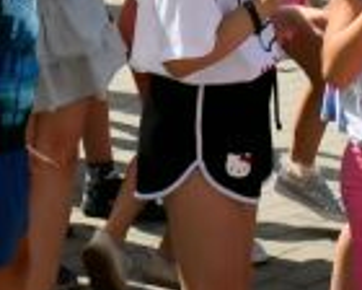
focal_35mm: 273
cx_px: -65
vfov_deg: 5.5
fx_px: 2925
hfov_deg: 7.0
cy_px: -425
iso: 100
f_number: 11
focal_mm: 23
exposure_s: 1/250
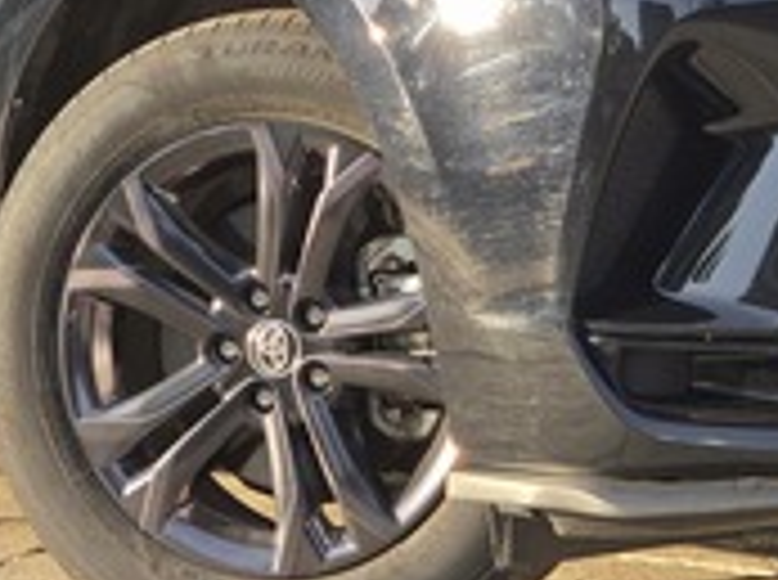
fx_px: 3768
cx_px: 418
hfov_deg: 11.8
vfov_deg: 8.8
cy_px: 11
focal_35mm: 168
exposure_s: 1/120
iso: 25
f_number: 2.4
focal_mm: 7
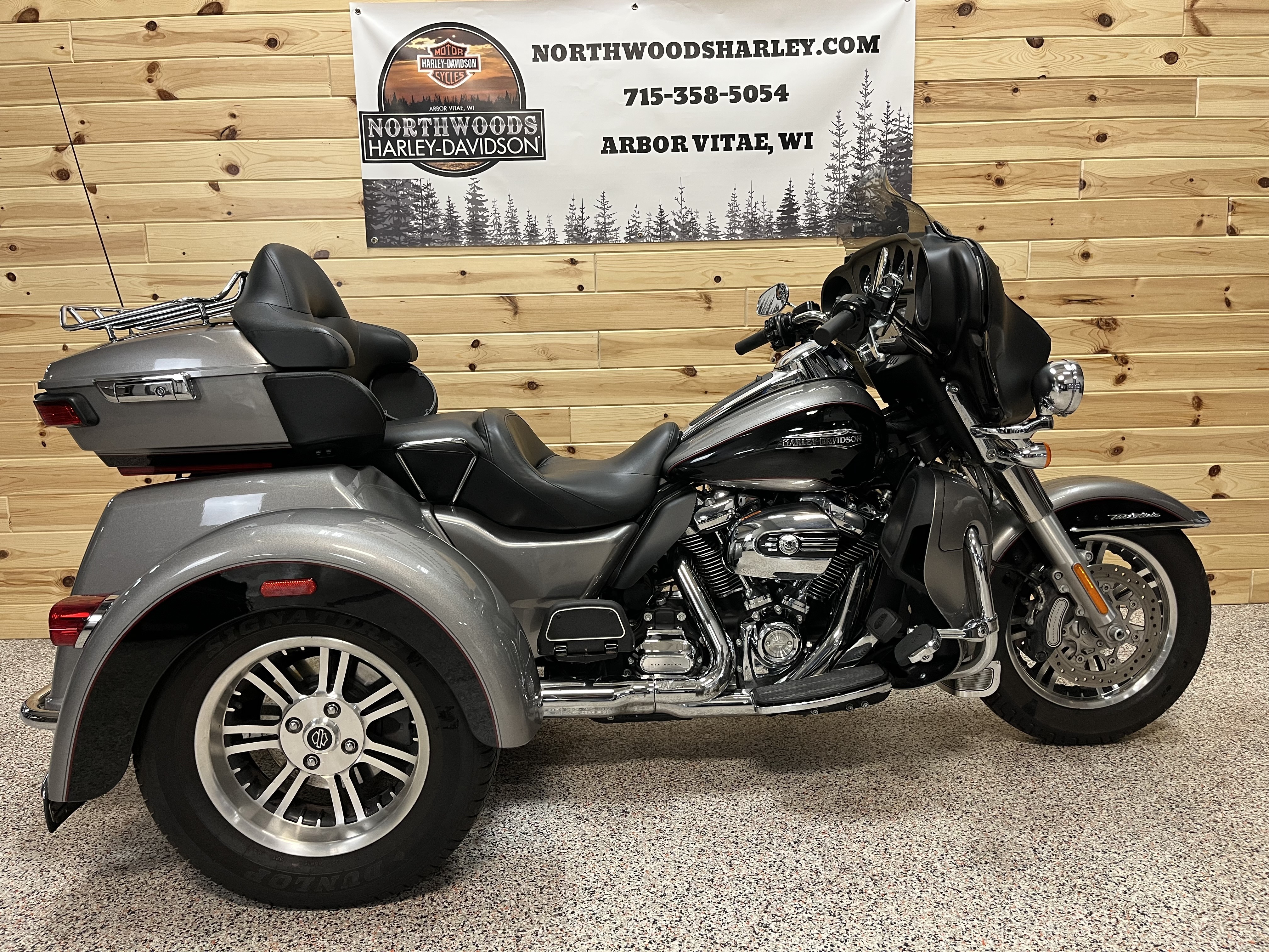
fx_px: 953
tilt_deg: -10.0
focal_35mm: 26
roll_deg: +1.7
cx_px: 634
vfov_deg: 53.1
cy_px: 476
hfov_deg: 67.3
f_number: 1.6
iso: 100
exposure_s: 1/60
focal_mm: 5.1
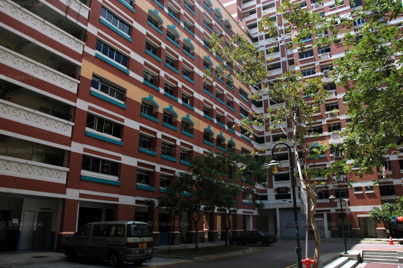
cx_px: 202
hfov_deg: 67.5
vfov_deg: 47.8
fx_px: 302
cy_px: 134
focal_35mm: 27
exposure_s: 1/400
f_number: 9
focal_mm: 18
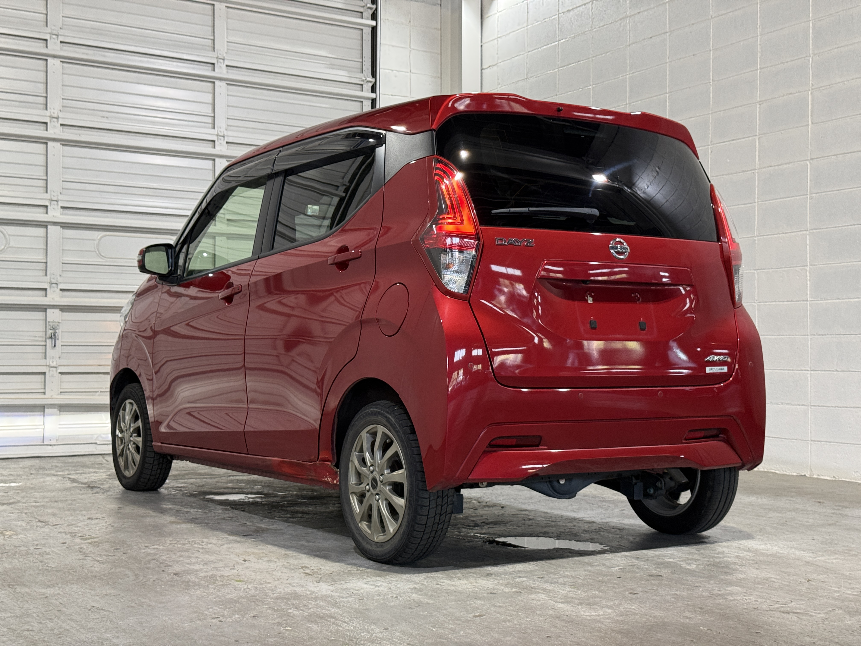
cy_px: 323
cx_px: 430
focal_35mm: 48
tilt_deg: +1.6
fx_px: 1194
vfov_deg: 30.3
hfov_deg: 39.7
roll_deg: -0.3
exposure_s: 1/60
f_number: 1.78
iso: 160
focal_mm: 6.76
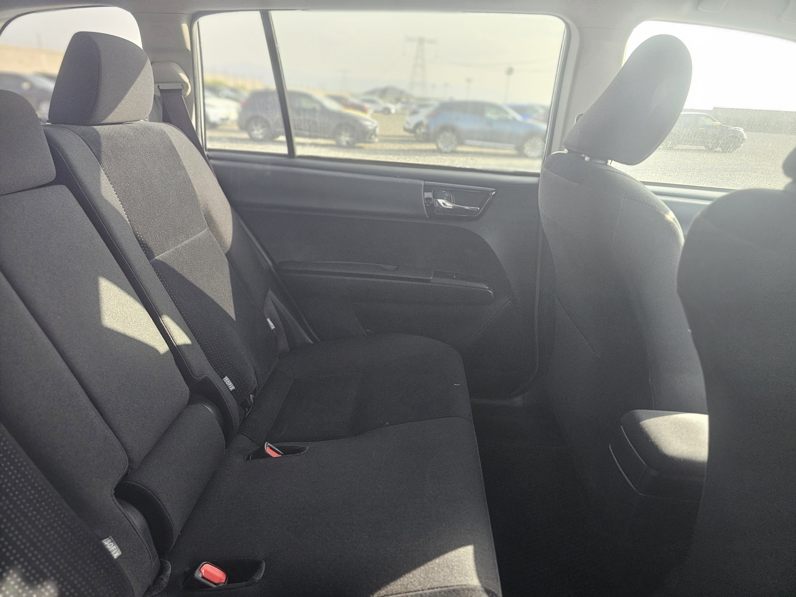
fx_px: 529
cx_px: 398
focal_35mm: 23
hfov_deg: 73.9
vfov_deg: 58.9
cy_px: 298
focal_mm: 6.3
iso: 640
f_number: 1.7
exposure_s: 1/100
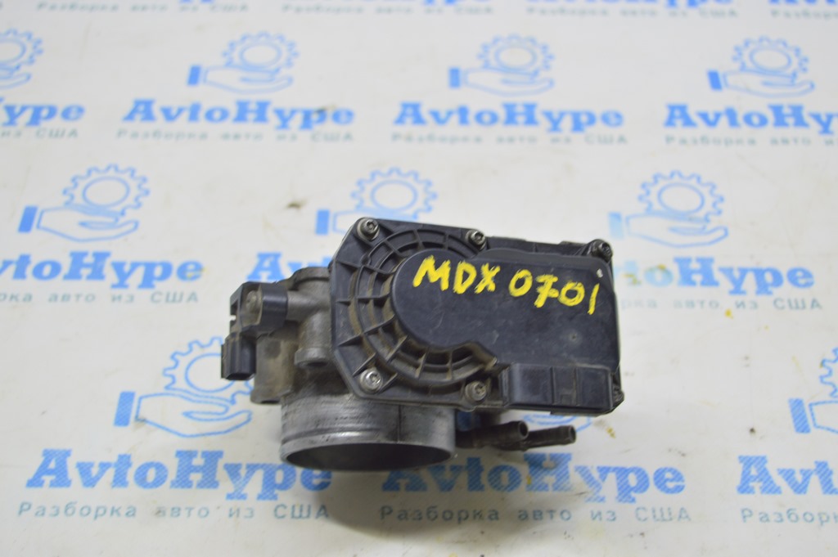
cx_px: 419
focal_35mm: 57
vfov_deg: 23.7
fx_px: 1326
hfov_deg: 35.1
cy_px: 278
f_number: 5.6
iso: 400
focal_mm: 38
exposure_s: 1/20
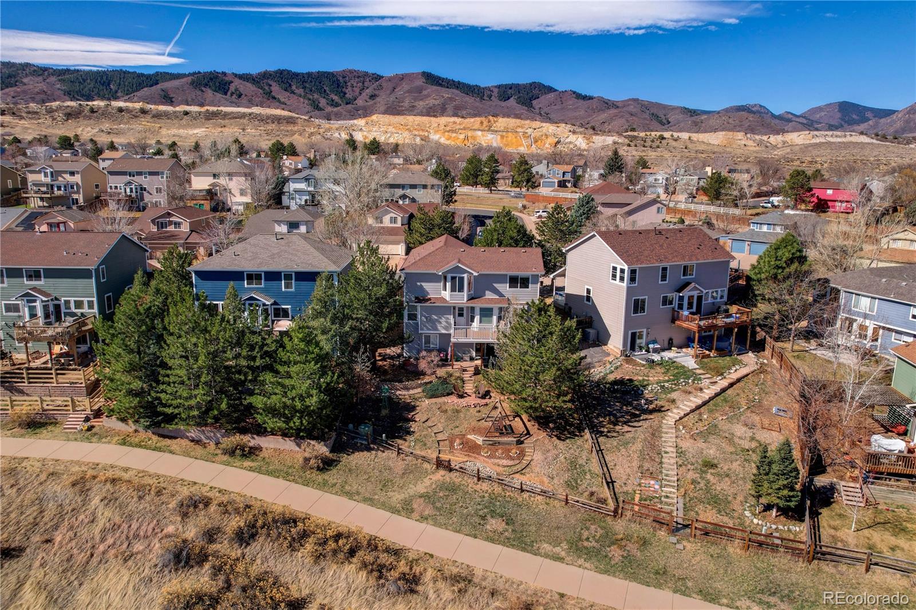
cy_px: 305
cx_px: 458
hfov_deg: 78.6
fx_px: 560
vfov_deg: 57.2
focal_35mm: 22
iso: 100
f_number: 2.8
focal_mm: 8.4
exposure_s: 1/120
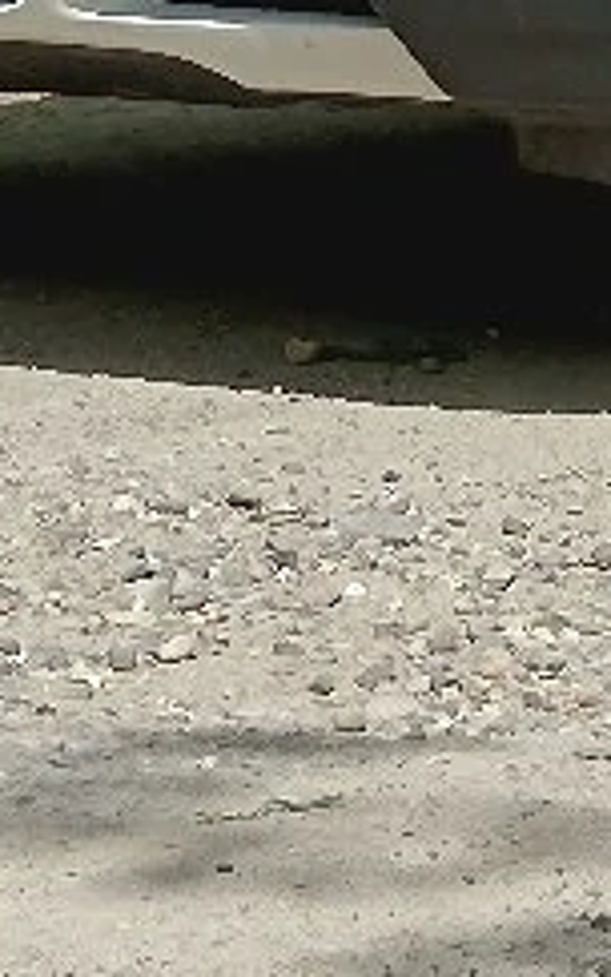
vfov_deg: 10.4
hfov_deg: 6.7
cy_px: -438
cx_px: 631
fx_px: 5219
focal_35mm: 196
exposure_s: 1/1667
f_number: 1.9
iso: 106
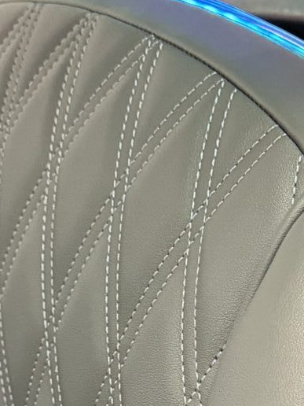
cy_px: 540
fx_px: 1393
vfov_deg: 15.7
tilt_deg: -33.4
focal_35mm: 119
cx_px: 353
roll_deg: +3.5
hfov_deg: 12.2
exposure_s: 1/60
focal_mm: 6.76
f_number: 1.78
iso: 800
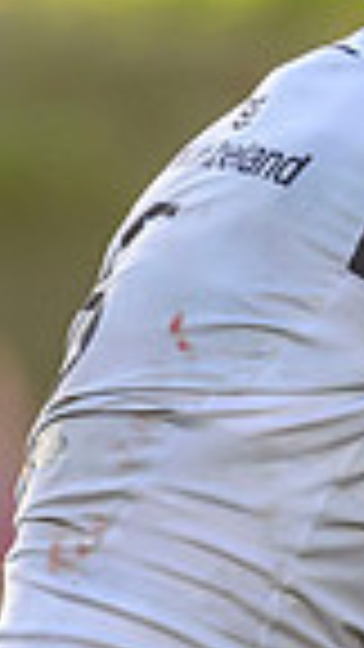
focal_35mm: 3751
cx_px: 1815
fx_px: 64363
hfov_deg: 0.3
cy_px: 783
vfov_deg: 0.6
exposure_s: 1/1250
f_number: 4
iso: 1600
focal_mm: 560
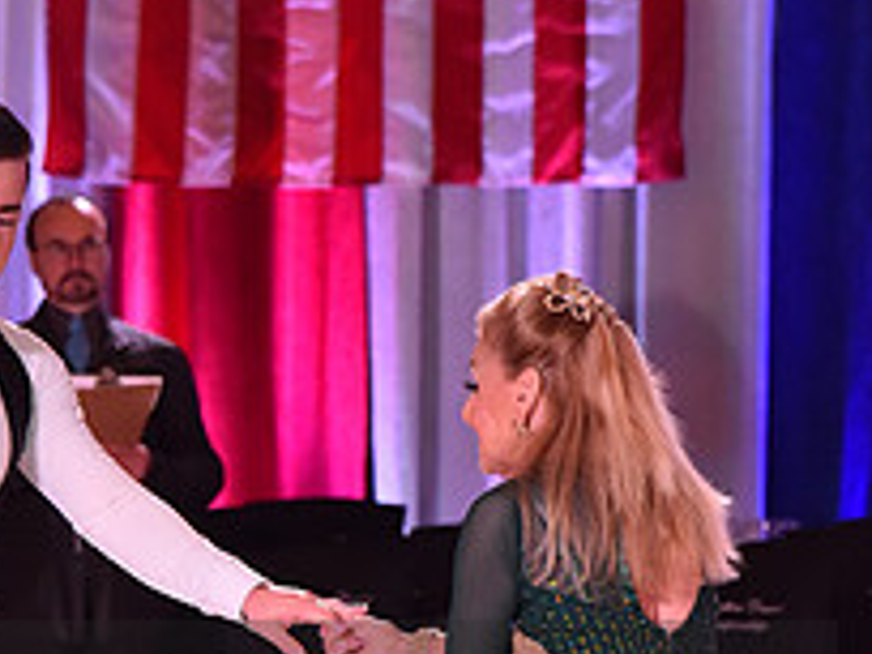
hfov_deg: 6.0
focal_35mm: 328
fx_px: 8263
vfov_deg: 4.5
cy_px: 765
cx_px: 250
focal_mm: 120
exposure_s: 1/320
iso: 2500
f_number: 5.6
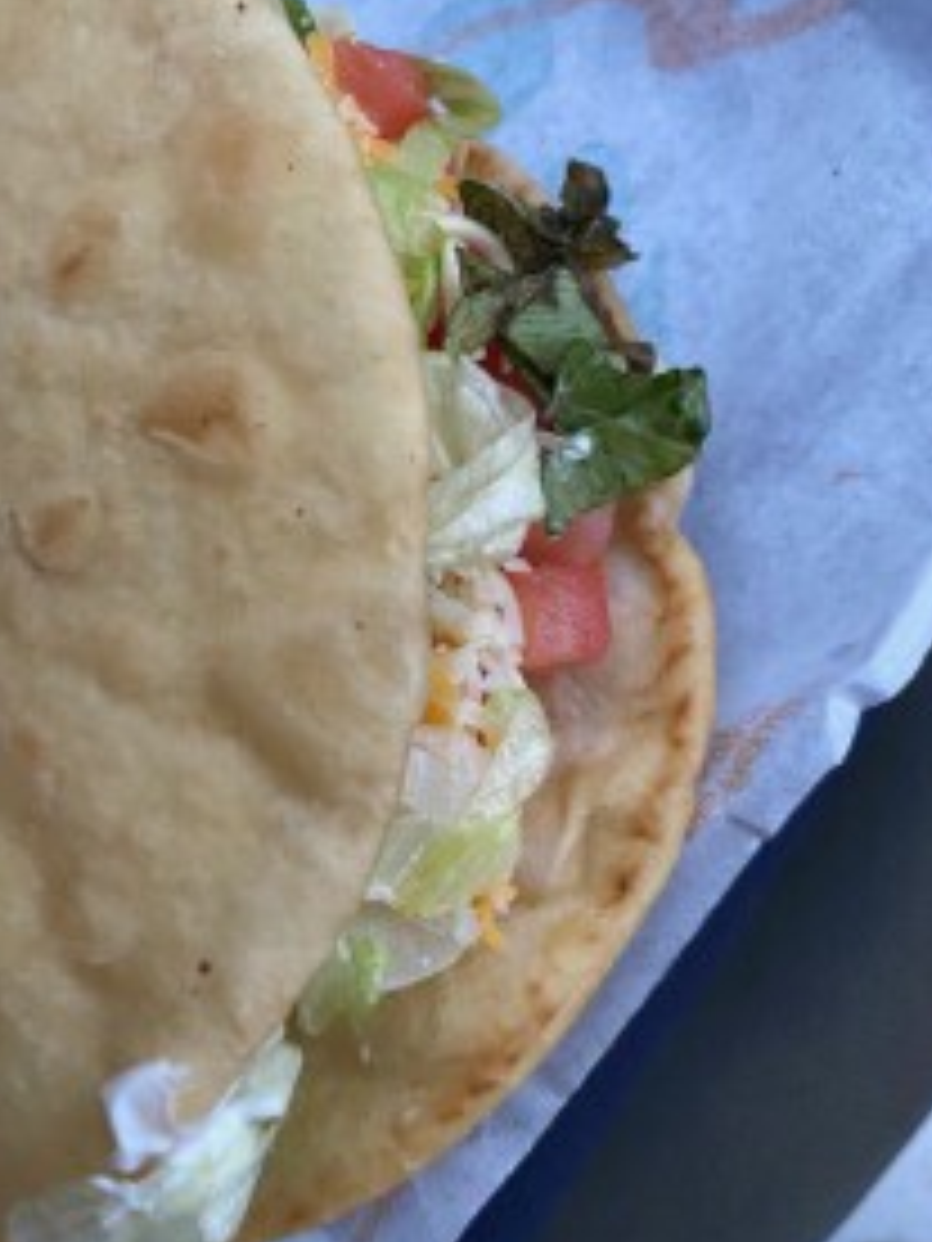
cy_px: 639
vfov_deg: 55.3
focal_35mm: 33
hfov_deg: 42.7
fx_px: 1185
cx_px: 371
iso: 400
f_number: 1.8
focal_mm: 4.25
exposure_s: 1/60
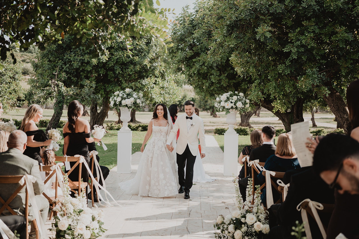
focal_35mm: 50
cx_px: 180
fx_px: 499
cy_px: 120
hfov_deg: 39.6
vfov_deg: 27.0
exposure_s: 1/800
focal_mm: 50
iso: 100
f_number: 2.5
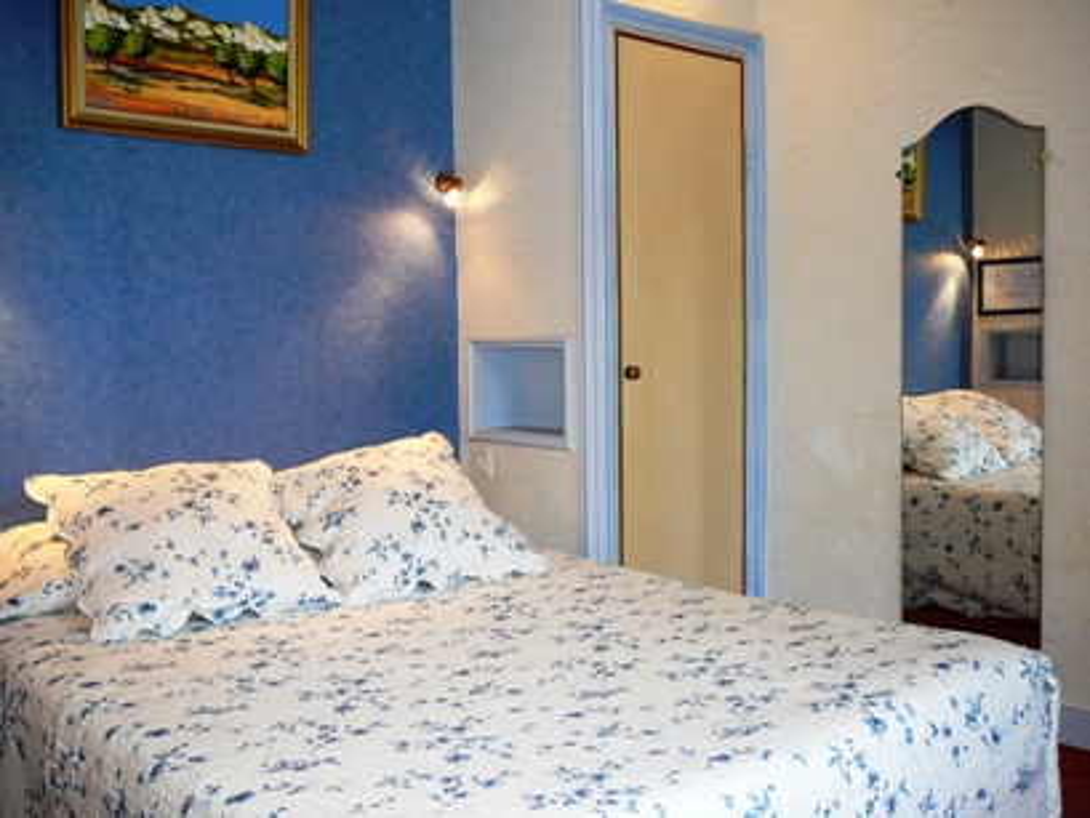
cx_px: 545
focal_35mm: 35
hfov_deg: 52.6
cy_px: 409
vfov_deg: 40.7
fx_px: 1102
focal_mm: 5.2
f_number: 2.8
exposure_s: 1/30
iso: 125
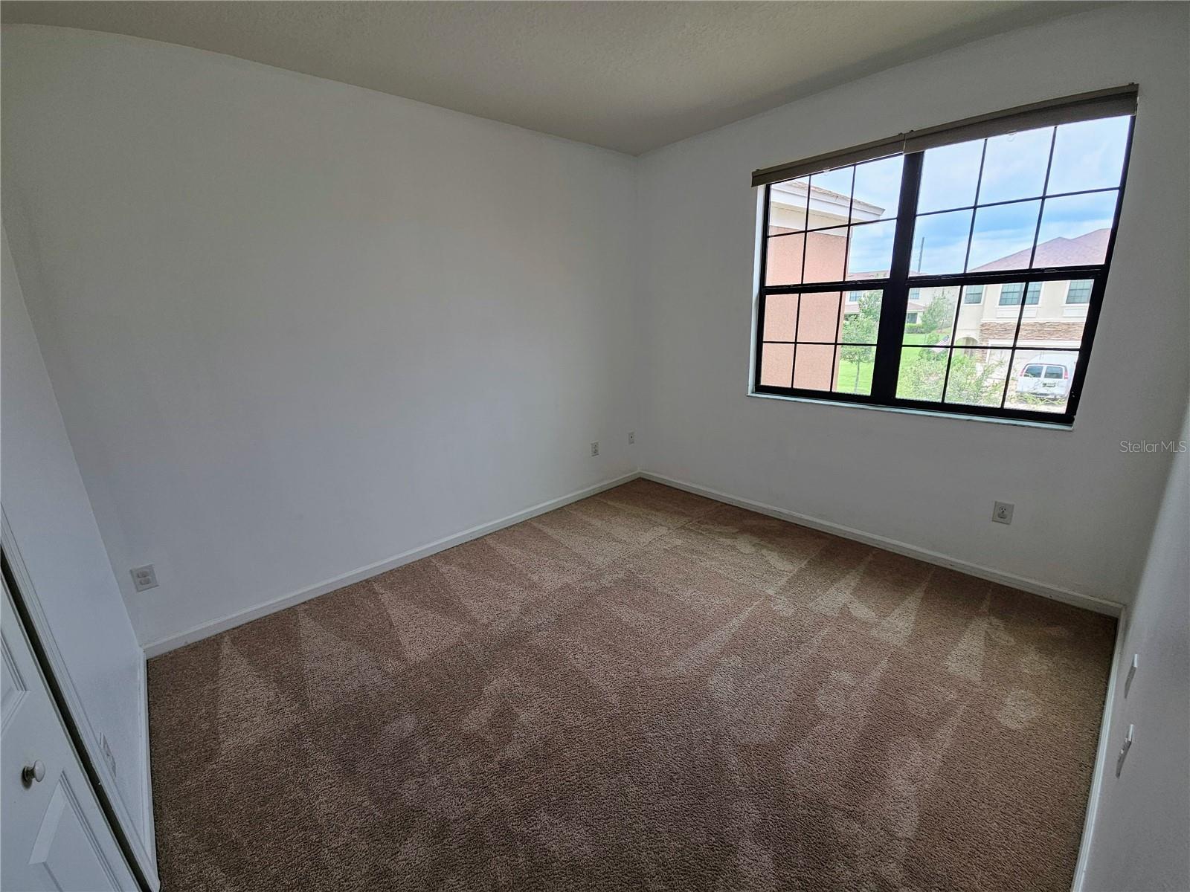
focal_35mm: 13
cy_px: 446
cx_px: 595
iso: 50
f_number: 2.2
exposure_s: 1/121
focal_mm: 2.2
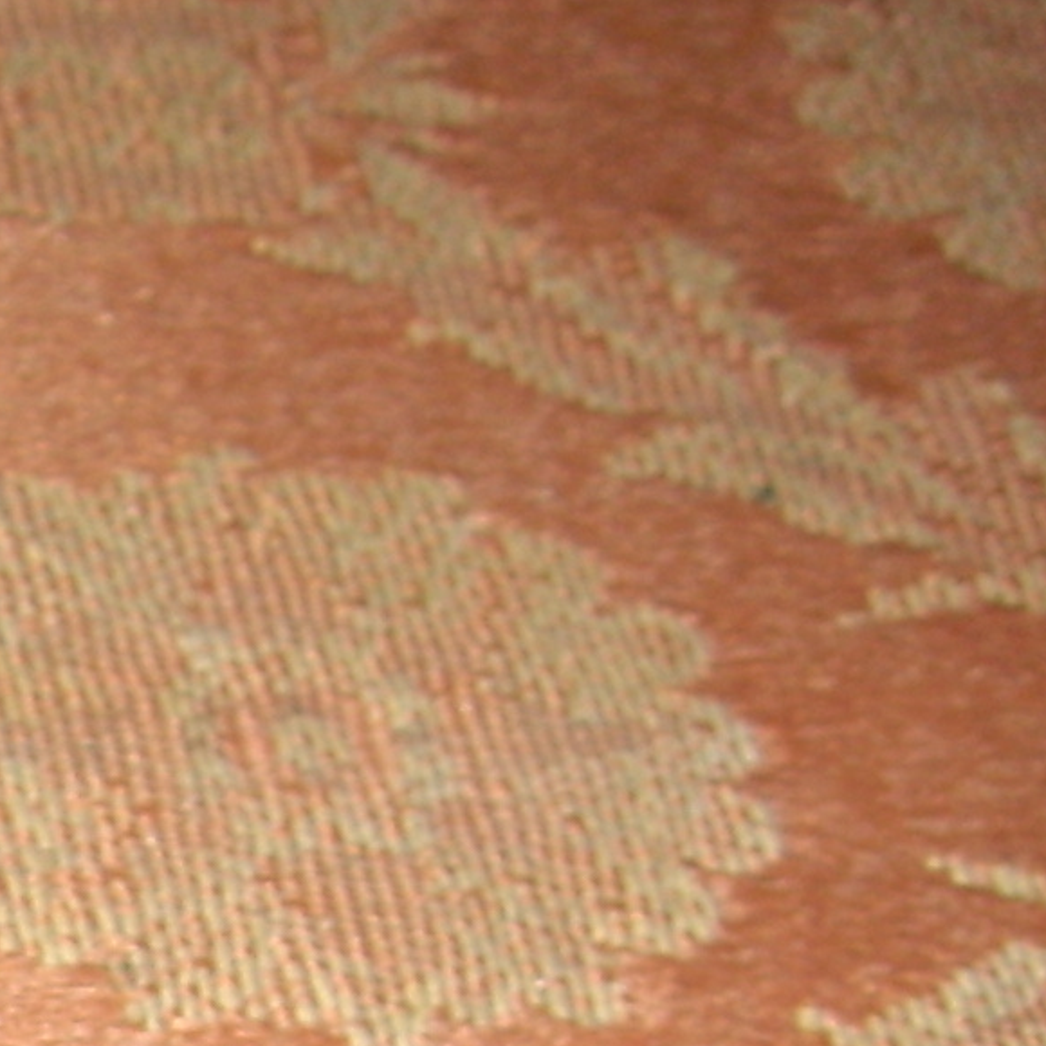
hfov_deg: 9.8
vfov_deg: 10.1
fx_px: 5572
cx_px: -1207
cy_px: 1881
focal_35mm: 163
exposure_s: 1/40
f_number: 4.3
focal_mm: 6.2
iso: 64
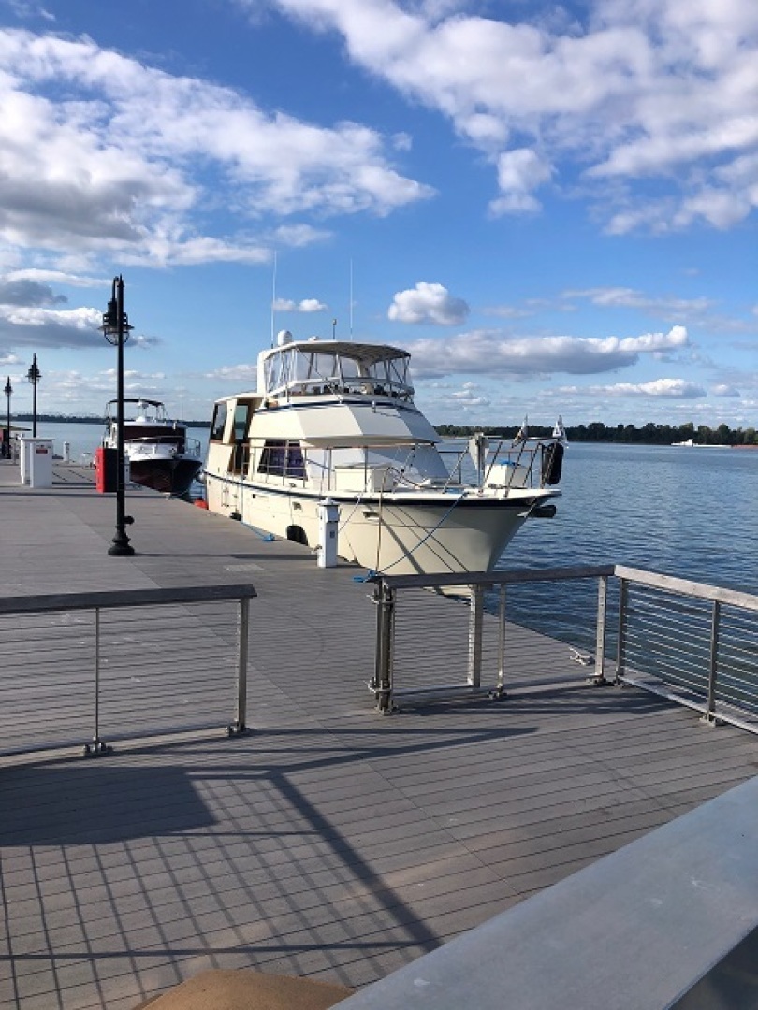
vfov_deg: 63.4
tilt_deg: -3.8
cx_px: 379
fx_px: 818
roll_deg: -1.9
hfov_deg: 49.7
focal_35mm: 28
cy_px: 505
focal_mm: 3.99
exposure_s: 1/2208
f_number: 1.8
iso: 20
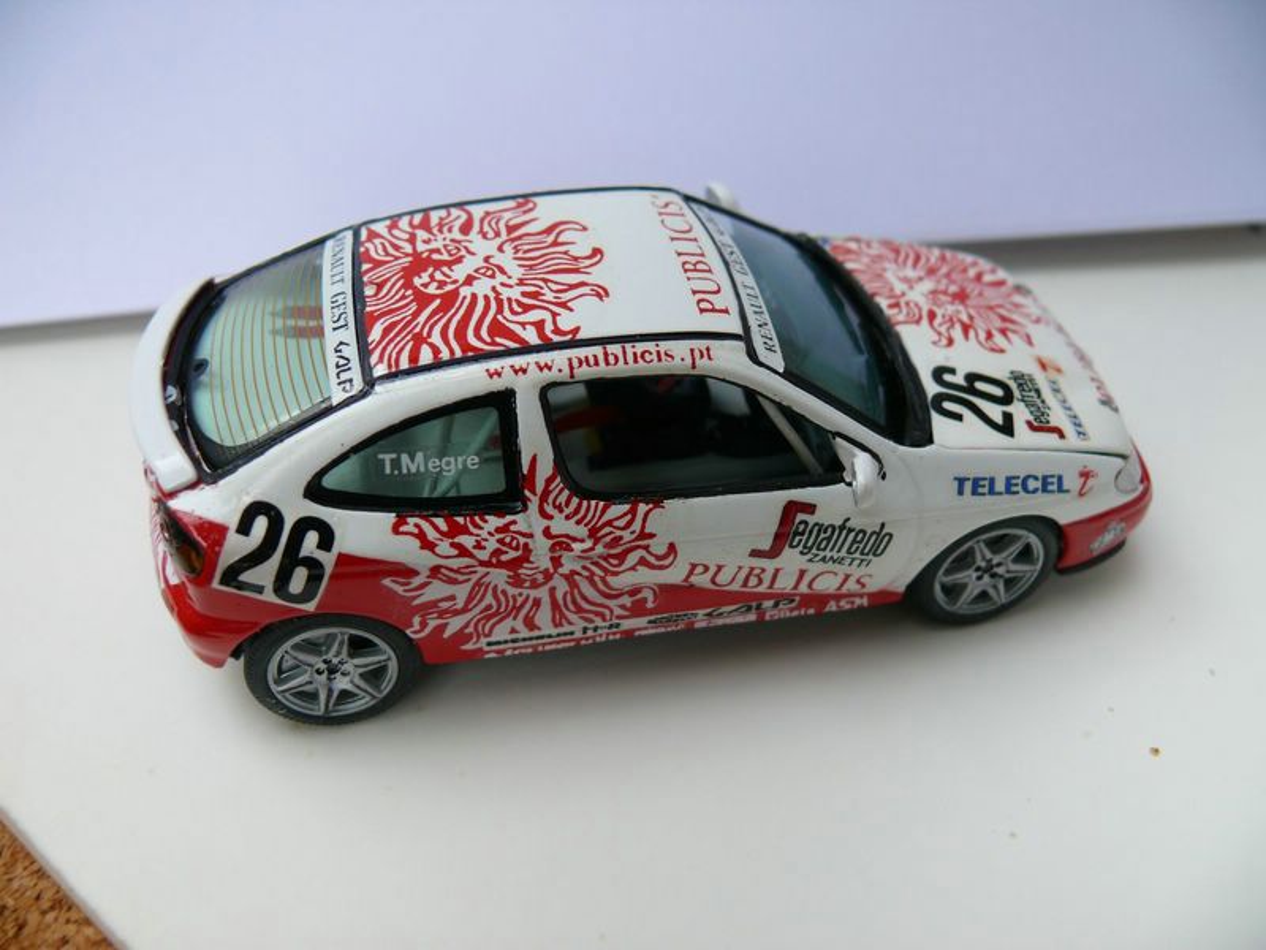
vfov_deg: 40.7
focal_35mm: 35
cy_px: 475
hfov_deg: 52.6
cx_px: 633
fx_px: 1280
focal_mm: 7.4
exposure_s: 1/100
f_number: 2.8
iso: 100
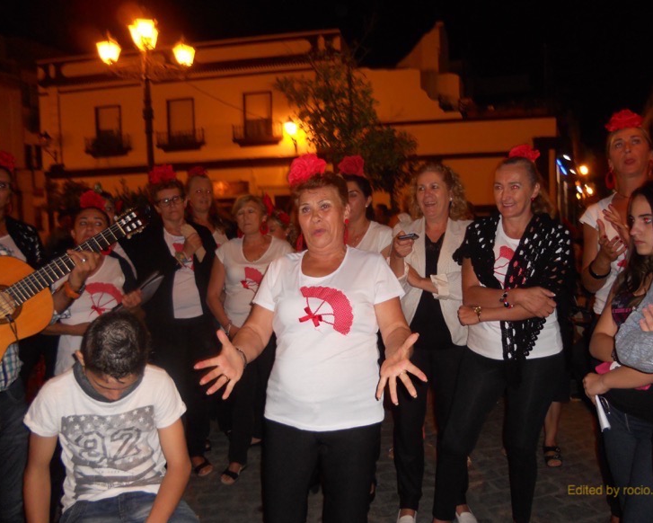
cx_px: 353
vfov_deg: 50.0
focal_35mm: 29
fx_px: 561
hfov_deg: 60.3
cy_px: 255
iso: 200
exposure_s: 1/25
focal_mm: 4.9
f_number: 3.2
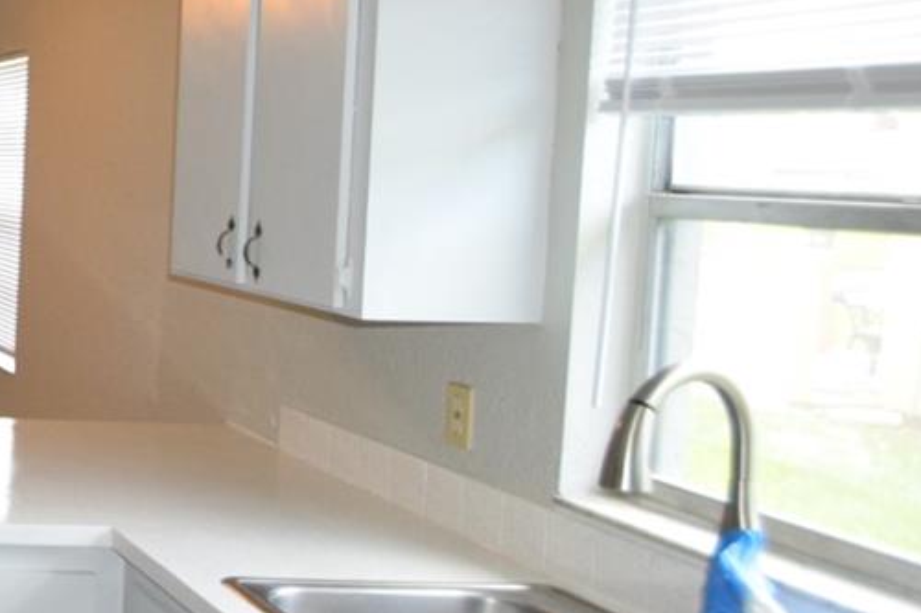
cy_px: 197
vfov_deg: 27.9
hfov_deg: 29.7
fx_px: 1228
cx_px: -368
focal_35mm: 48
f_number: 4.5
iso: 800
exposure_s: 1/80
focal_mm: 10
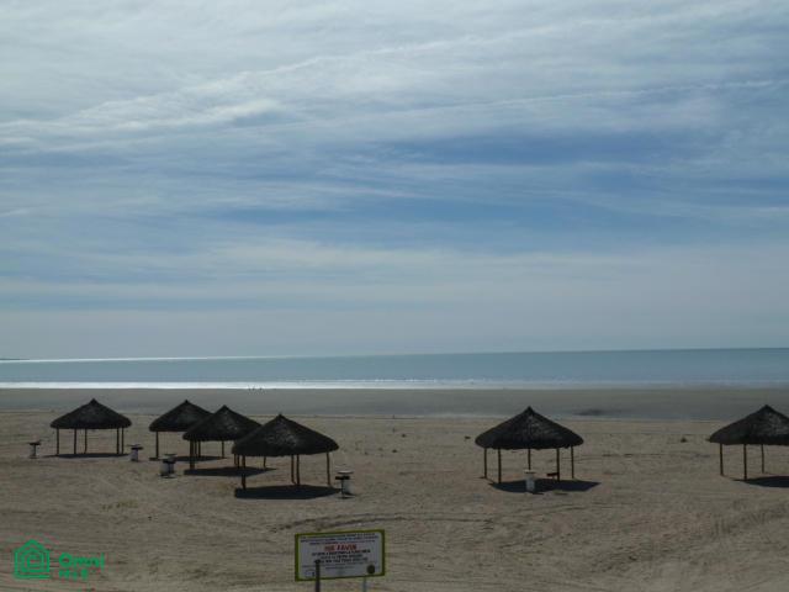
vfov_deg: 30.3
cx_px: 394
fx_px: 1094
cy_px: 296
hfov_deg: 39.7
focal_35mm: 48
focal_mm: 7.9
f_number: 6.3
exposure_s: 1/1000
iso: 80
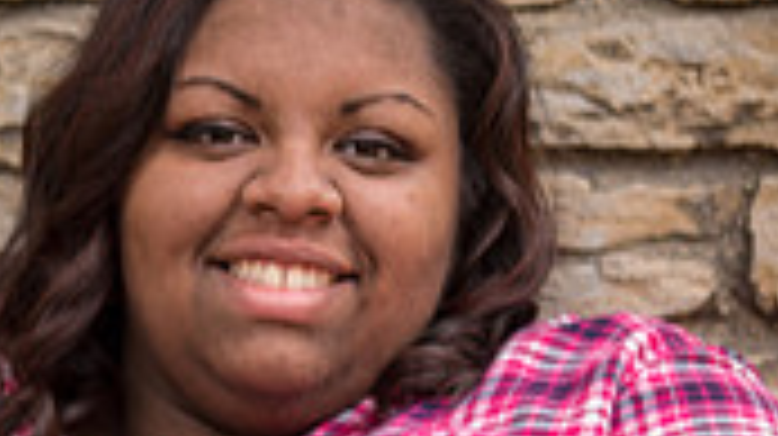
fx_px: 5174
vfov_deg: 4.8
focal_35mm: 251
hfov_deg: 8.6
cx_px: 211
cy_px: 584
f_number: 2.8
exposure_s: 1/40
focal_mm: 92
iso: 200
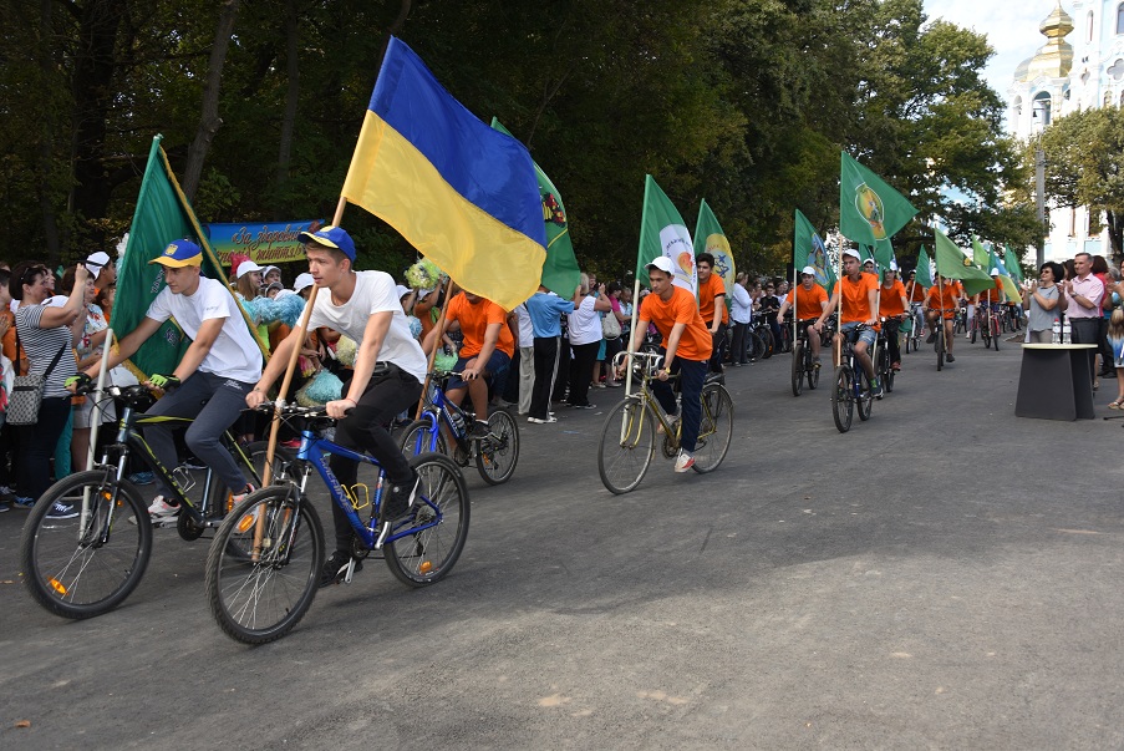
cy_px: 376
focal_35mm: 35
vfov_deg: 37.9
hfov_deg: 54.4
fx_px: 1093
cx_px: 562
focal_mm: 35
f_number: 8
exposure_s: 1/200
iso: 320
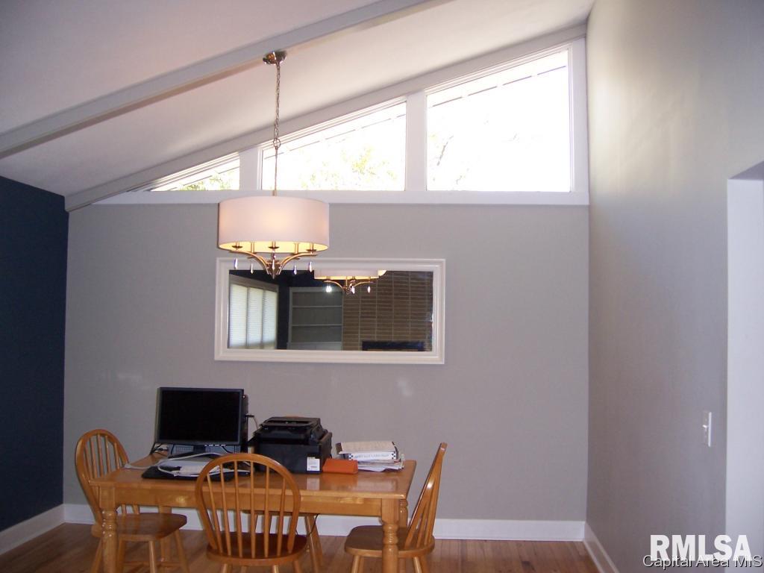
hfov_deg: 51.4
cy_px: 286
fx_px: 795
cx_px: 382
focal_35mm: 36
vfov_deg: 39.7
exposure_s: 1/60
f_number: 3
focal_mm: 6
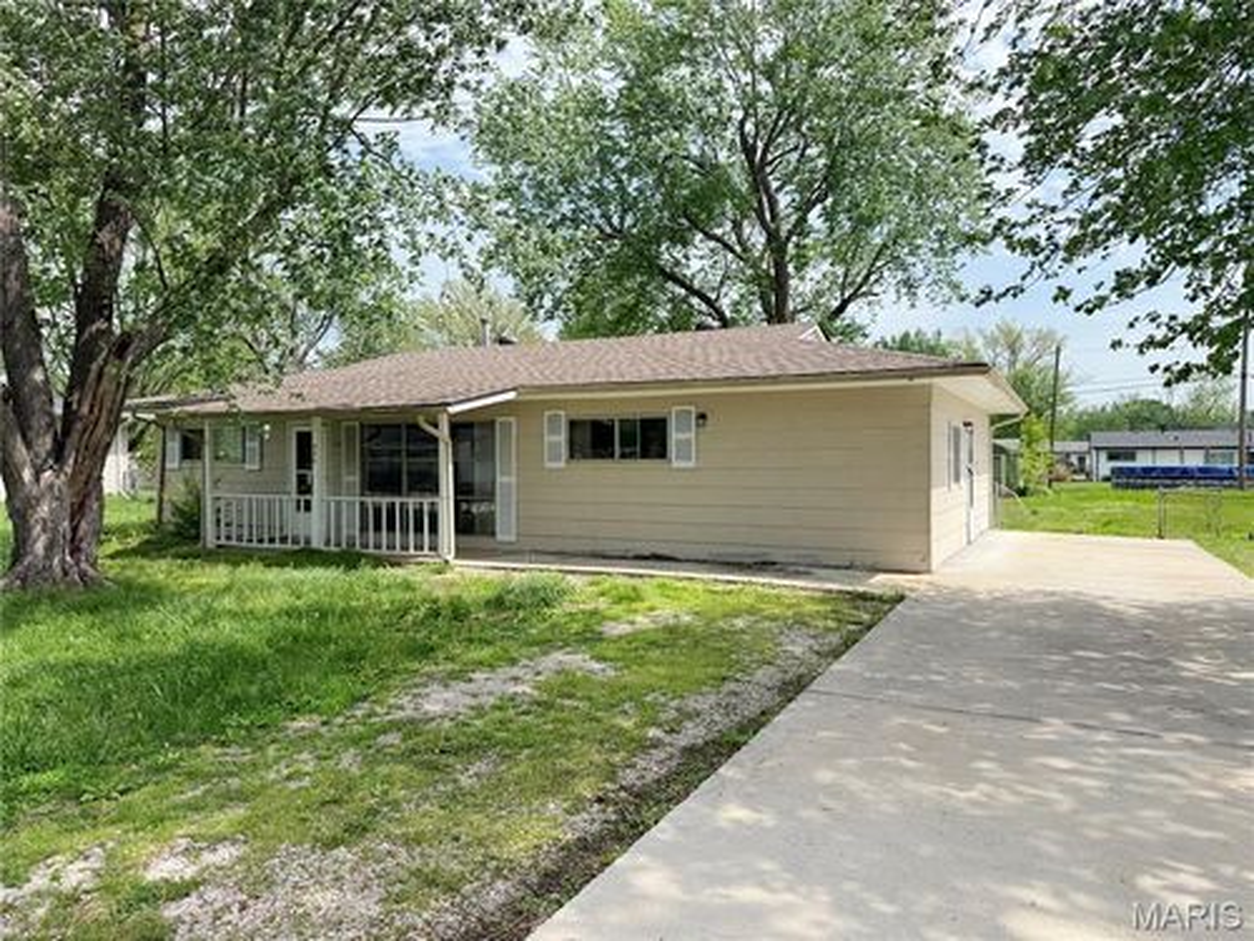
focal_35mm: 24
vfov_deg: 56.8
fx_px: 869
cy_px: 470
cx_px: 627
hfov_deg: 71.6
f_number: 1.78
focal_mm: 6.76
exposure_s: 1/3759
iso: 80
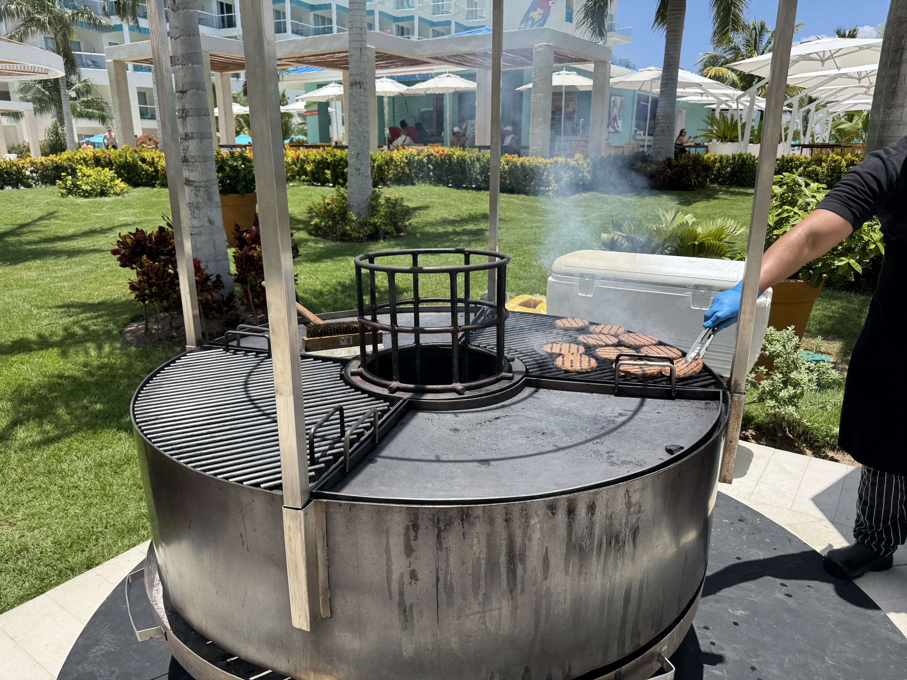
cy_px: 340
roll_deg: -0.2
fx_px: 629
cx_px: 454
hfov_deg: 71.6
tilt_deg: -23.0
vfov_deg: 56.8
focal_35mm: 24
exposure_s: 1/3096
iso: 80
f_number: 1.78
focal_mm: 6.76
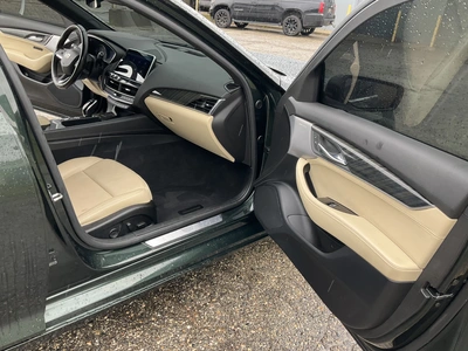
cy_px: 176
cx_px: 234
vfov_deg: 48.2
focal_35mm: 29
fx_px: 392
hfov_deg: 61.7
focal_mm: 3
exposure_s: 1/122
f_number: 1.8
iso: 40
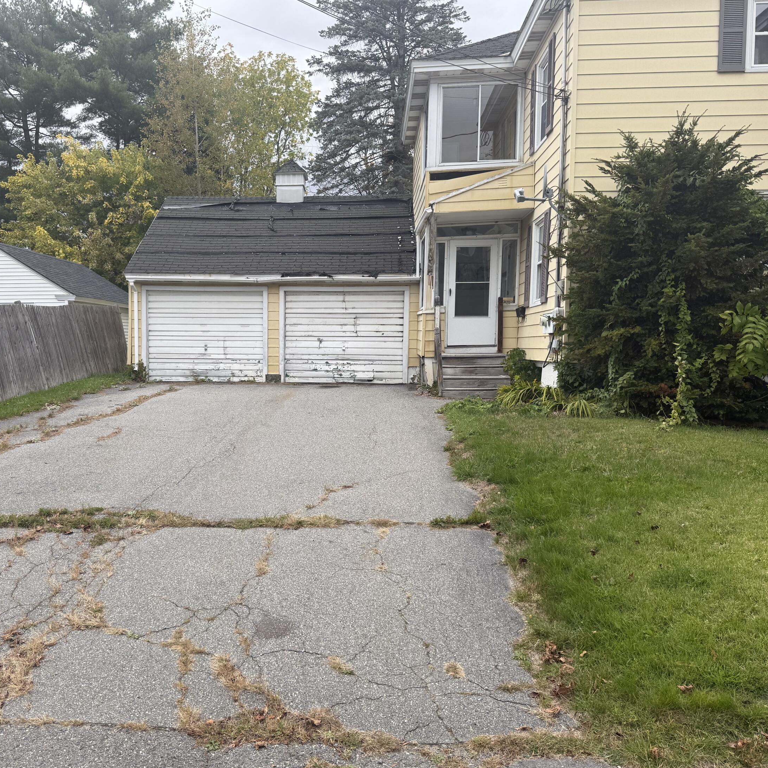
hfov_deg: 55.1
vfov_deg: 55.6
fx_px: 728
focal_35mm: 29
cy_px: 388
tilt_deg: -2.5
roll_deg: -0.2
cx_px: 297
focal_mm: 6.76
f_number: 1.78
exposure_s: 1/131
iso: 64
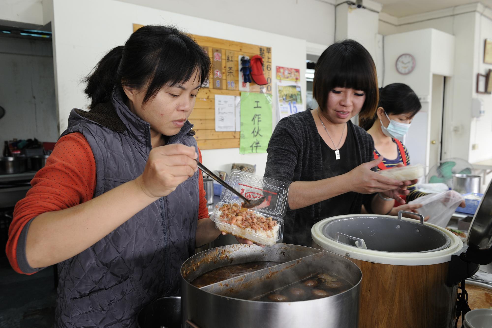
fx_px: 396
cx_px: 246
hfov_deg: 63.7
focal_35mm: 29
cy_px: 164
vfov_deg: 44.9
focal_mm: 29
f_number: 5
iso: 500
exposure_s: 1/60
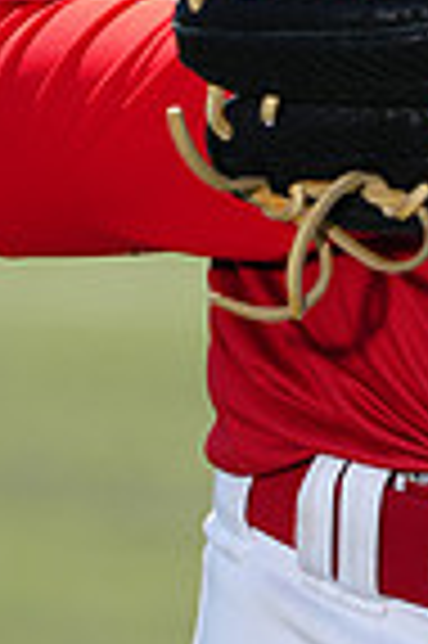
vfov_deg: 2.5
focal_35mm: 811
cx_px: 647
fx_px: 14497
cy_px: -599
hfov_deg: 1.7
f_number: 5
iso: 50
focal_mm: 200
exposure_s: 1/250
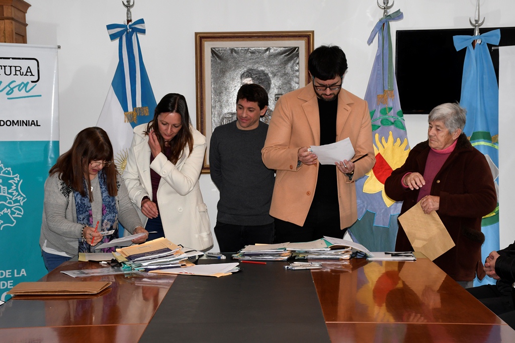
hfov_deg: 27.0
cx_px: 258
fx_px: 1073
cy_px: 172
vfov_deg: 18.2
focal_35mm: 75
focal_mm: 50
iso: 1250
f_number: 8
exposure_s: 1/200
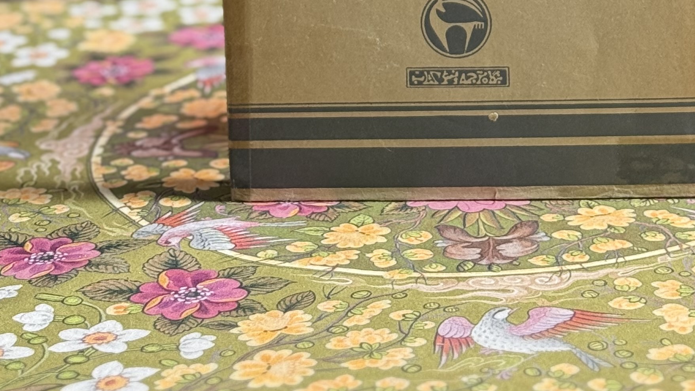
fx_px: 2211
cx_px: 415
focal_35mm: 120
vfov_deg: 9.6
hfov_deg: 17.8
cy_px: -330
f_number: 1.78
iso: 80
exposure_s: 1/50
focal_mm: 6.76
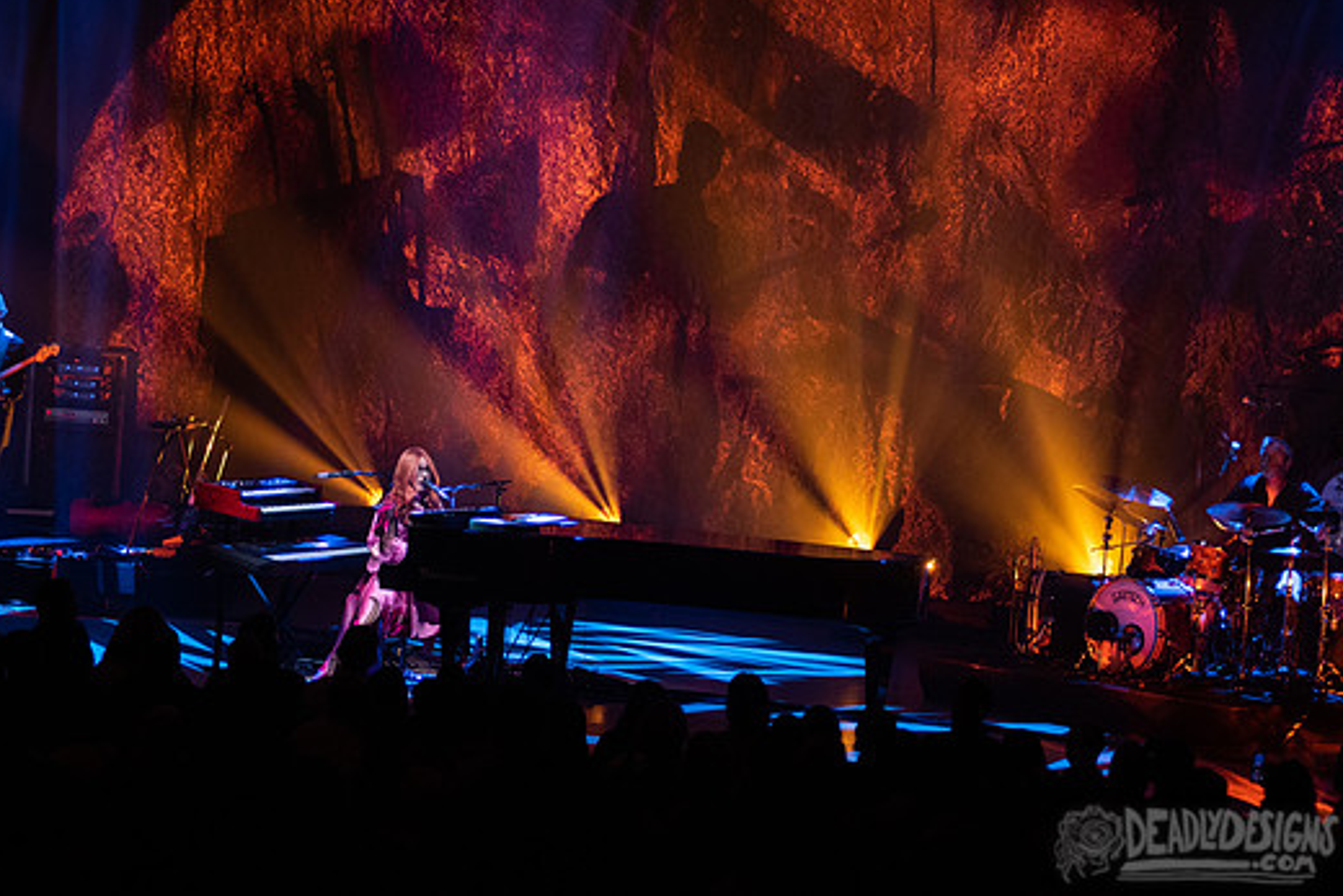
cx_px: 591
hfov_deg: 14.2
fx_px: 5373
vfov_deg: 9.5
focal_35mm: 144
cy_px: 399
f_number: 3.2
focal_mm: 110
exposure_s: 1/200
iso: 2000
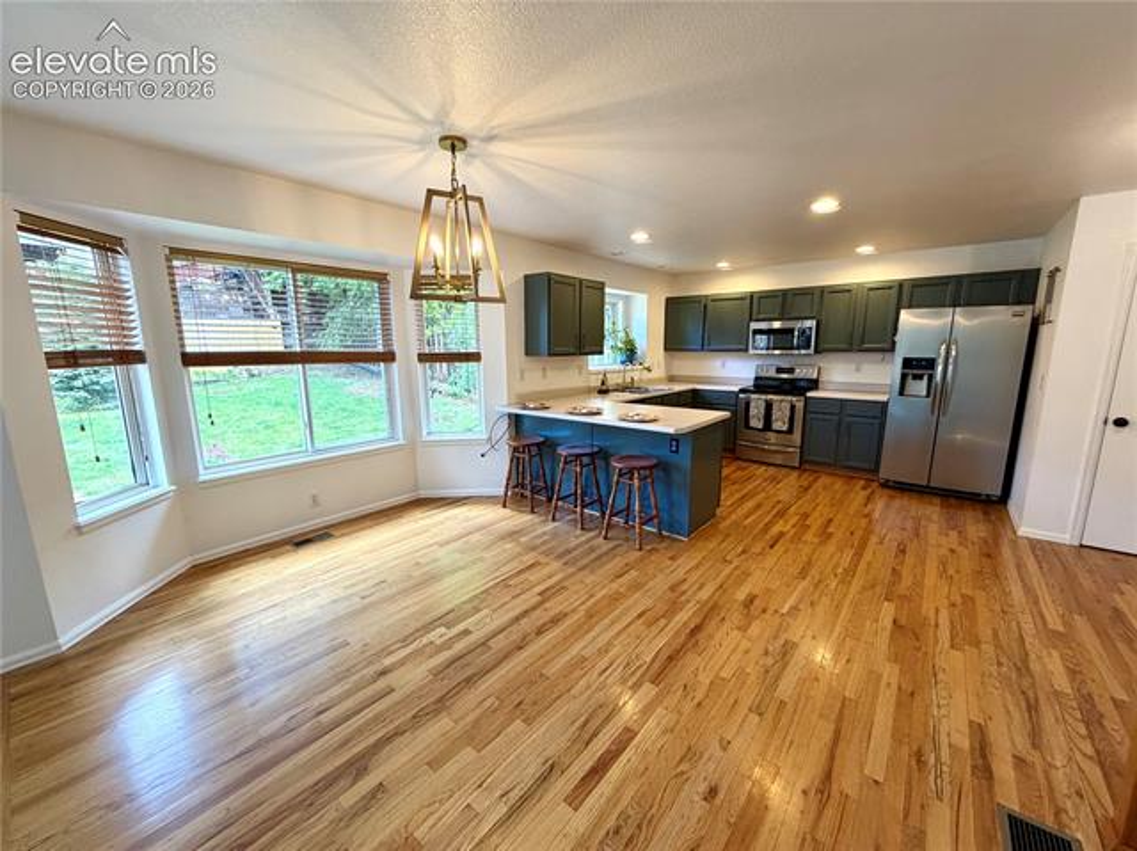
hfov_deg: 102.1
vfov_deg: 85.6
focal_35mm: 14
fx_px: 460
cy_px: 426
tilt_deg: -9.8
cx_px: 568
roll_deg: +0.9
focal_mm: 2.22
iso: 250
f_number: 2.2
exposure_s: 1/120
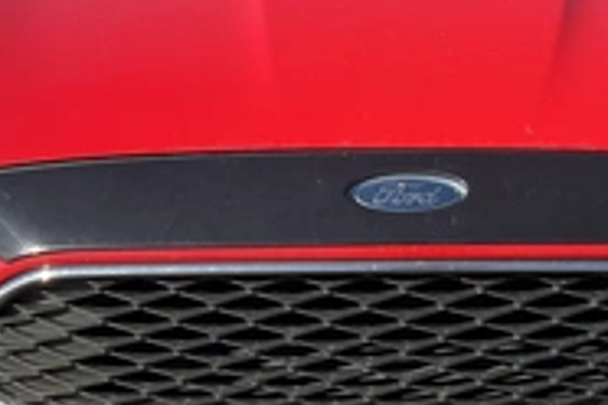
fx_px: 1098
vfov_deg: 20.6
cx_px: 435
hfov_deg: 30.6
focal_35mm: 65
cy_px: 336
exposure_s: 1/804
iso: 25
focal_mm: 3
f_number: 1.8
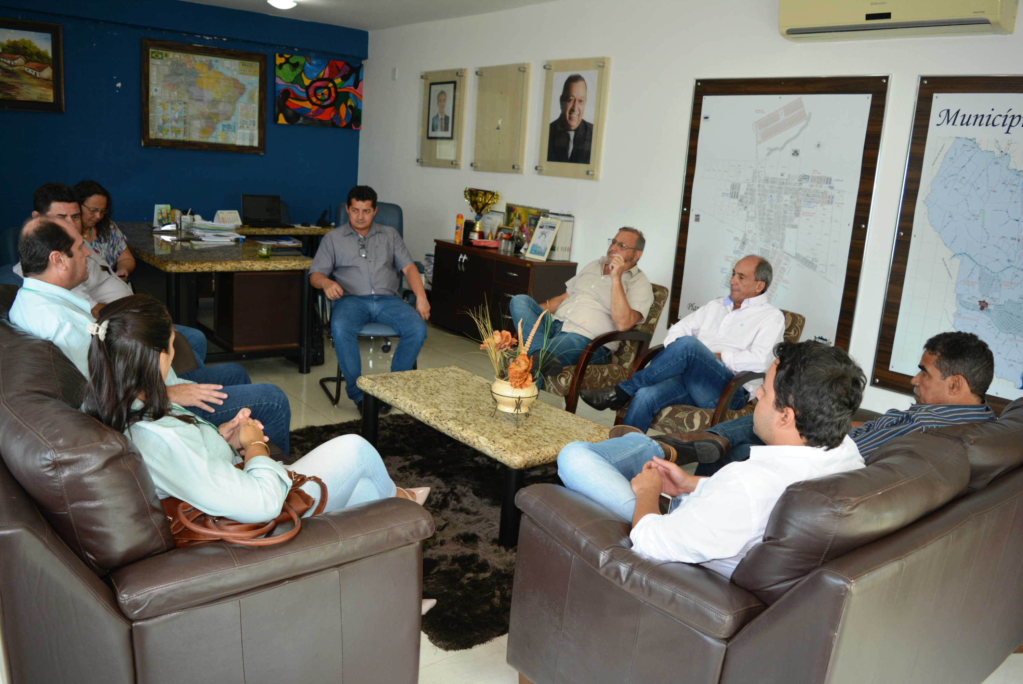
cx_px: 512
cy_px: 342
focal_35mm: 27
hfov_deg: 67.3
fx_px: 768
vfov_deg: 48.0
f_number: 3.5
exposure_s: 1/125
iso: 320
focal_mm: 18
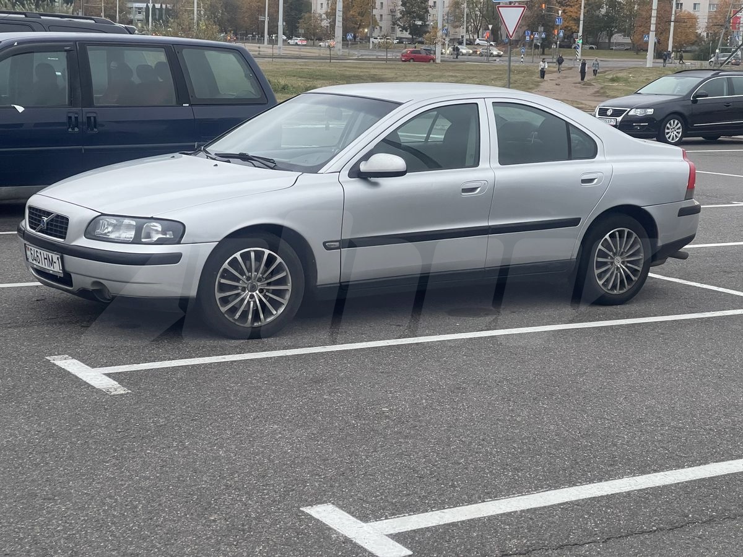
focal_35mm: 64
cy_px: 278
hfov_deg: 30.3
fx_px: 1374
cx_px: 372
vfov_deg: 22.9
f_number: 2.2
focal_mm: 7.5
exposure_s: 1/60
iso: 400
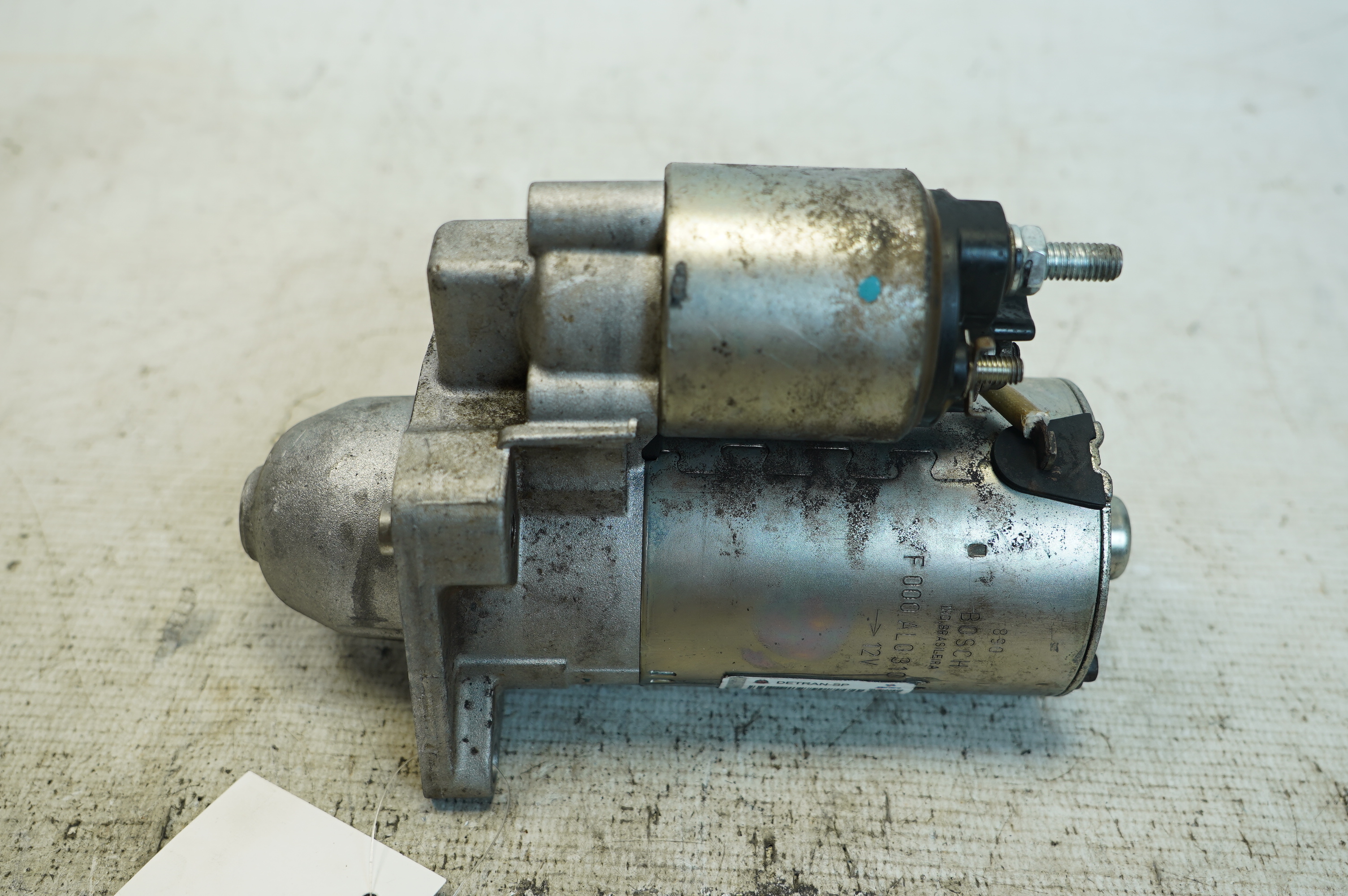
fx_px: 1272
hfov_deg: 55.8
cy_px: 448
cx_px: 674
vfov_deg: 38.8
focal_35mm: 34
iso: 200
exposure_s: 1/60
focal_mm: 23
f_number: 4
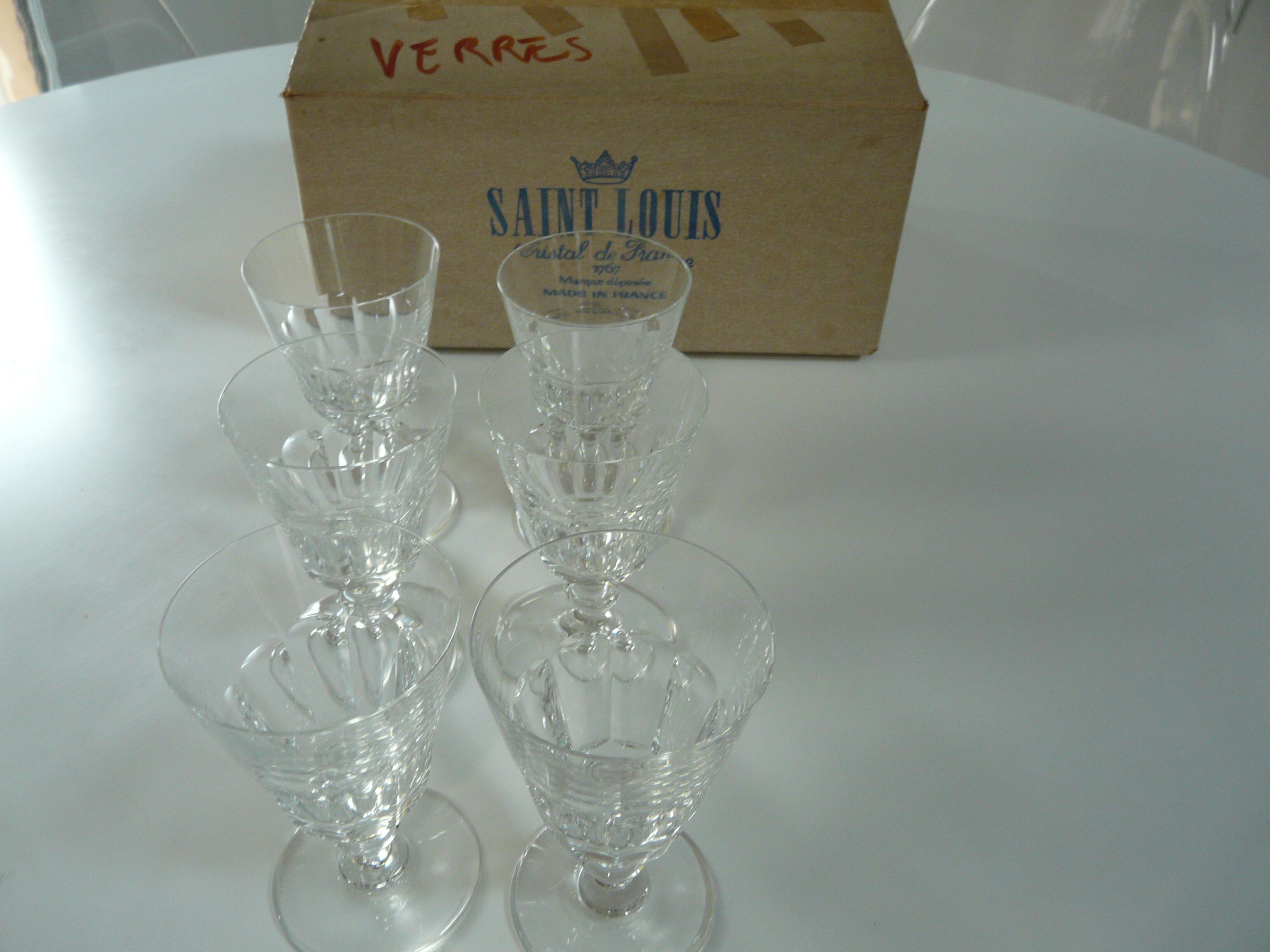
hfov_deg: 63.4
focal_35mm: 28
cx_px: 635
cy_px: 476
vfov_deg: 49.7
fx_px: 1027
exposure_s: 1/30
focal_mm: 4.6
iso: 160
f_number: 2.8
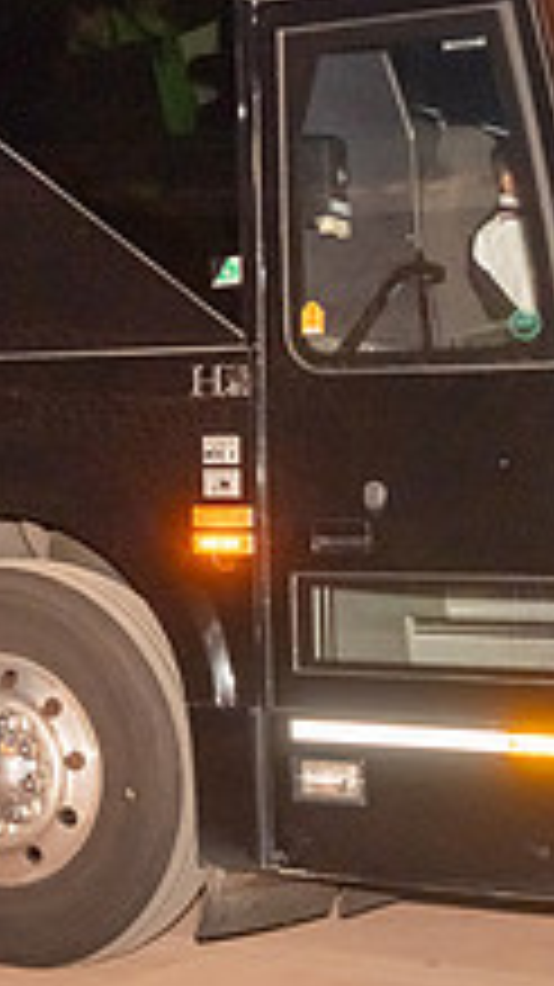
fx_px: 2536
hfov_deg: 11.7
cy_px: 216
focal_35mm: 97
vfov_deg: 21.8
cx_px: -396
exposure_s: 1/125
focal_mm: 35
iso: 3200
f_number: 4
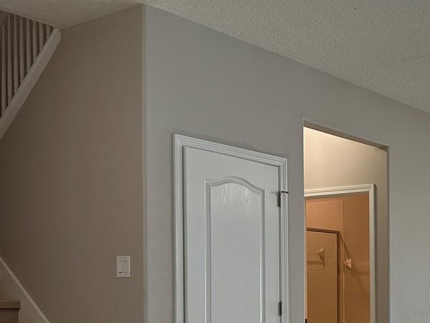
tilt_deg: -1.7
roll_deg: -0.3
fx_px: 721
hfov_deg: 30.2
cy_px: 300
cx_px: 458
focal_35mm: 58
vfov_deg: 24.4
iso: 160
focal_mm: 6.86
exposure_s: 1/120
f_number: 1.78
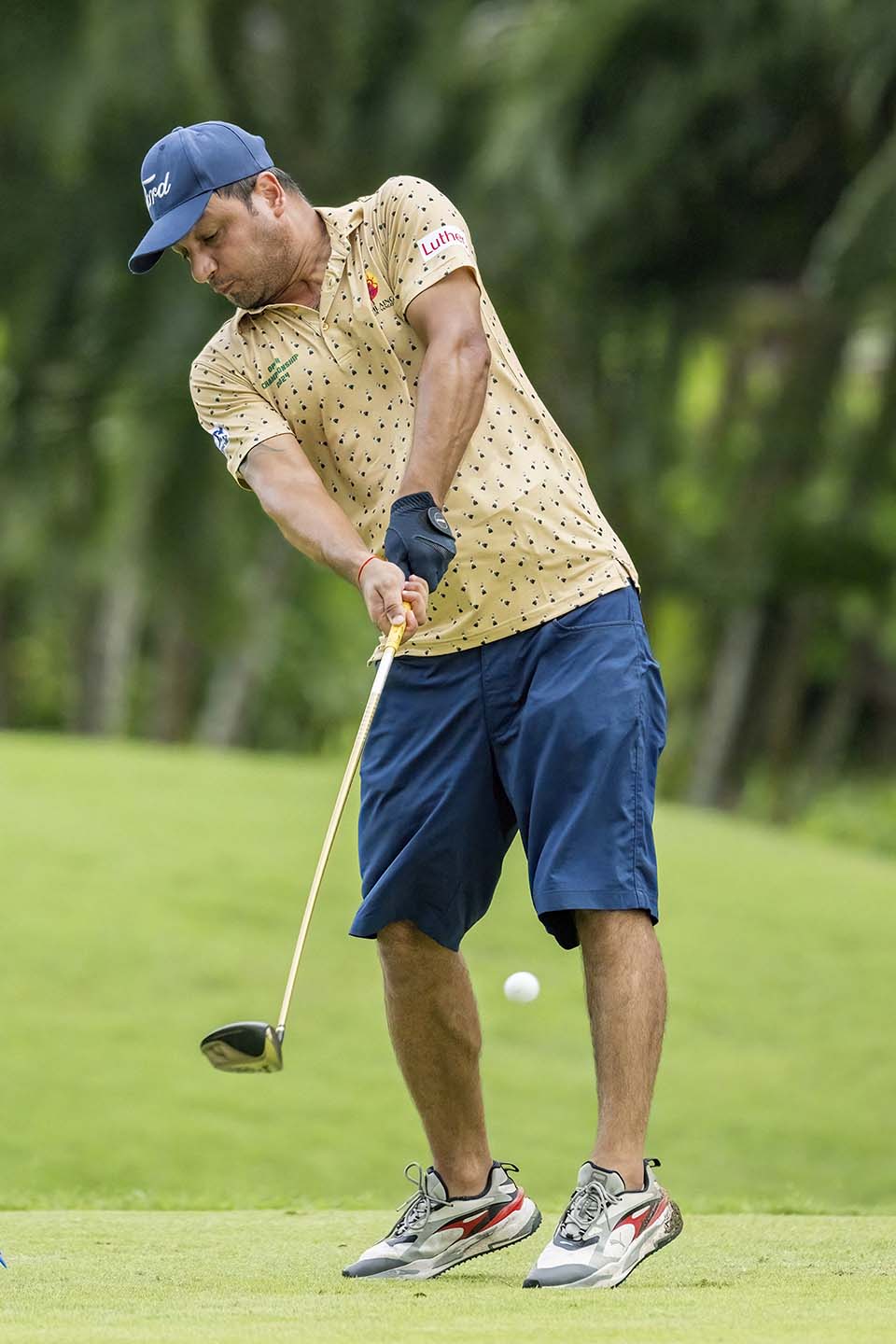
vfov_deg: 5.2
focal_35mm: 400
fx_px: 14932
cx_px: 448
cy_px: 672
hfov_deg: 3.4
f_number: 3.5
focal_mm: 400
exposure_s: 1/5000
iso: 3200
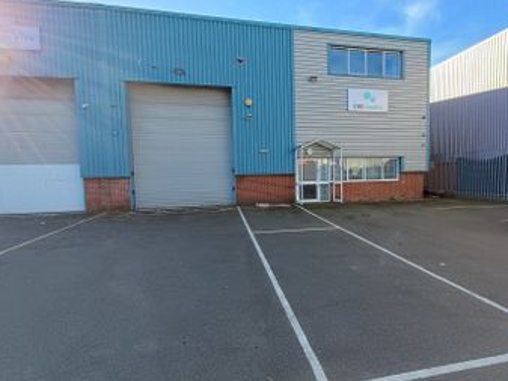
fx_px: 279
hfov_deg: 84.5
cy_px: 199
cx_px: 276
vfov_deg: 68.7
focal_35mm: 19
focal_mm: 1.64
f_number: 2.2
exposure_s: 1/324
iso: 40
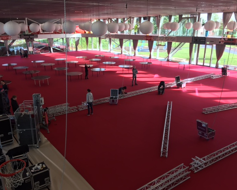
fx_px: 218
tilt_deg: -18.6
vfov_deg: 47.2
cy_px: 96
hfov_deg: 57.1
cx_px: 115
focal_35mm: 31
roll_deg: +0.4
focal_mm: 4.15
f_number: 2.2
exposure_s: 1/100
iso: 40
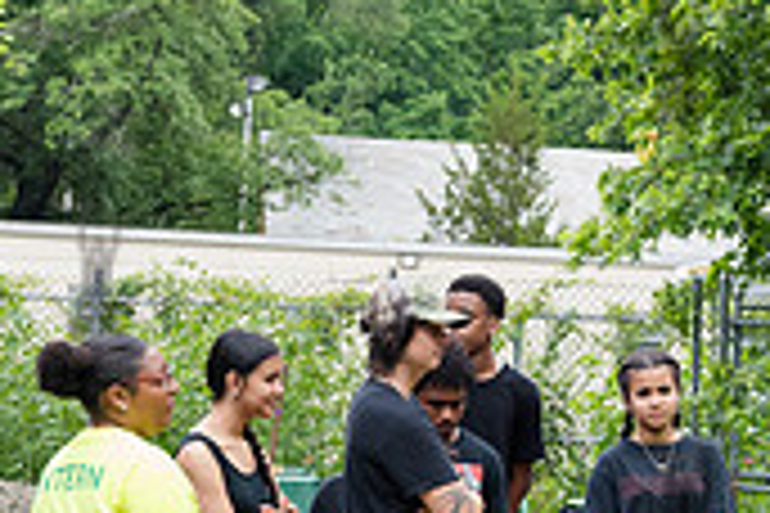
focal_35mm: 180
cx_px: 903
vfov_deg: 7.6
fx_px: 3850
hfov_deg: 11.2
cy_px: 496
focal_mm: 45
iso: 640
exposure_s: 1/500
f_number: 4.5
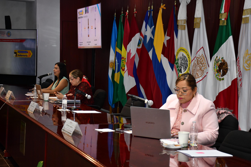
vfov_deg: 18.9
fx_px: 502
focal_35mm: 72
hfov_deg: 28.1
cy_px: 84
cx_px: 126
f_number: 5.6
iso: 800
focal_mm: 48
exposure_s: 1/100
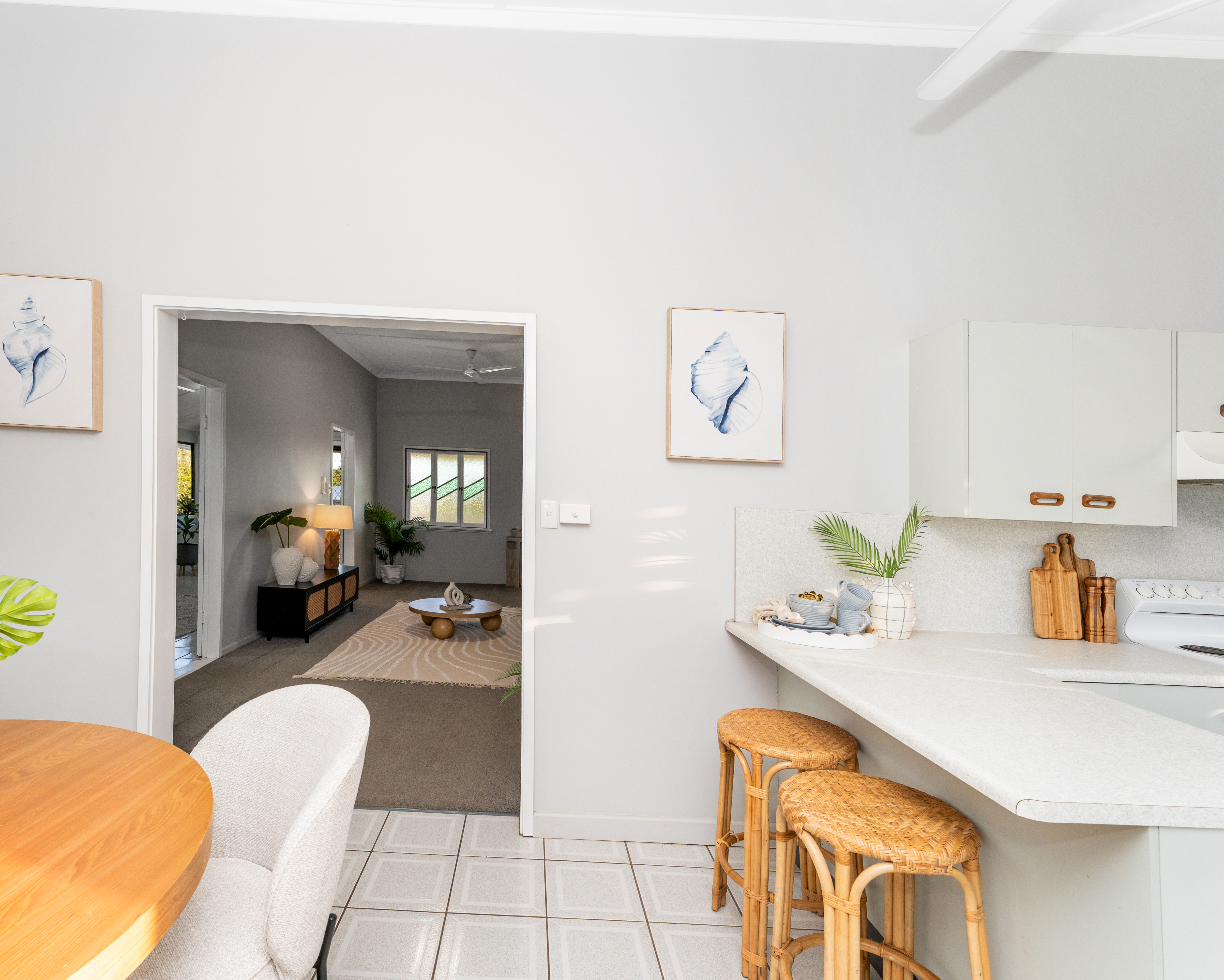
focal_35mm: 16
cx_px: 544
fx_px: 580
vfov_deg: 80.4
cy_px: 488
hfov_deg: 92.7
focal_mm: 14
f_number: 8
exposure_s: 1/60
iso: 400
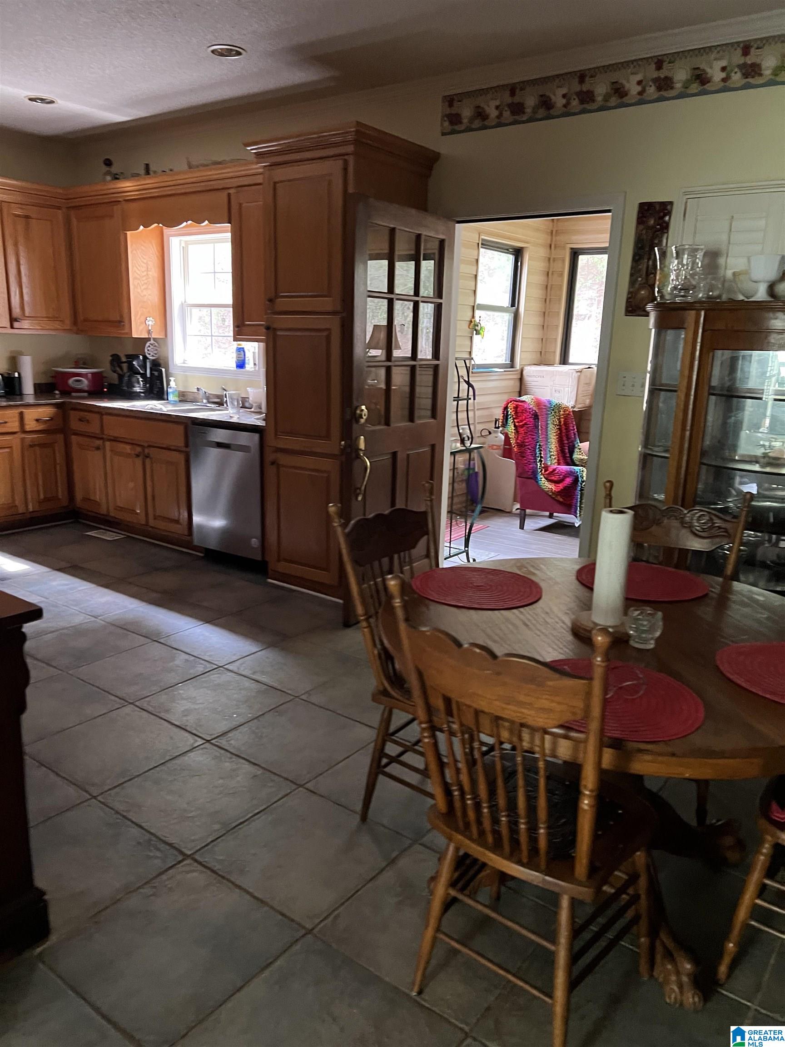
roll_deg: -0.3
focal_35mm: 26
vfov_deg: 67.3
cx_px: 392
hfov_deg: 53.1
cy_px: 524
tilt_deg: -12.6
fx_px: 786
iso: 500
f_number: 1.5
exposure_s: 1/40
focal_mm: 5.7
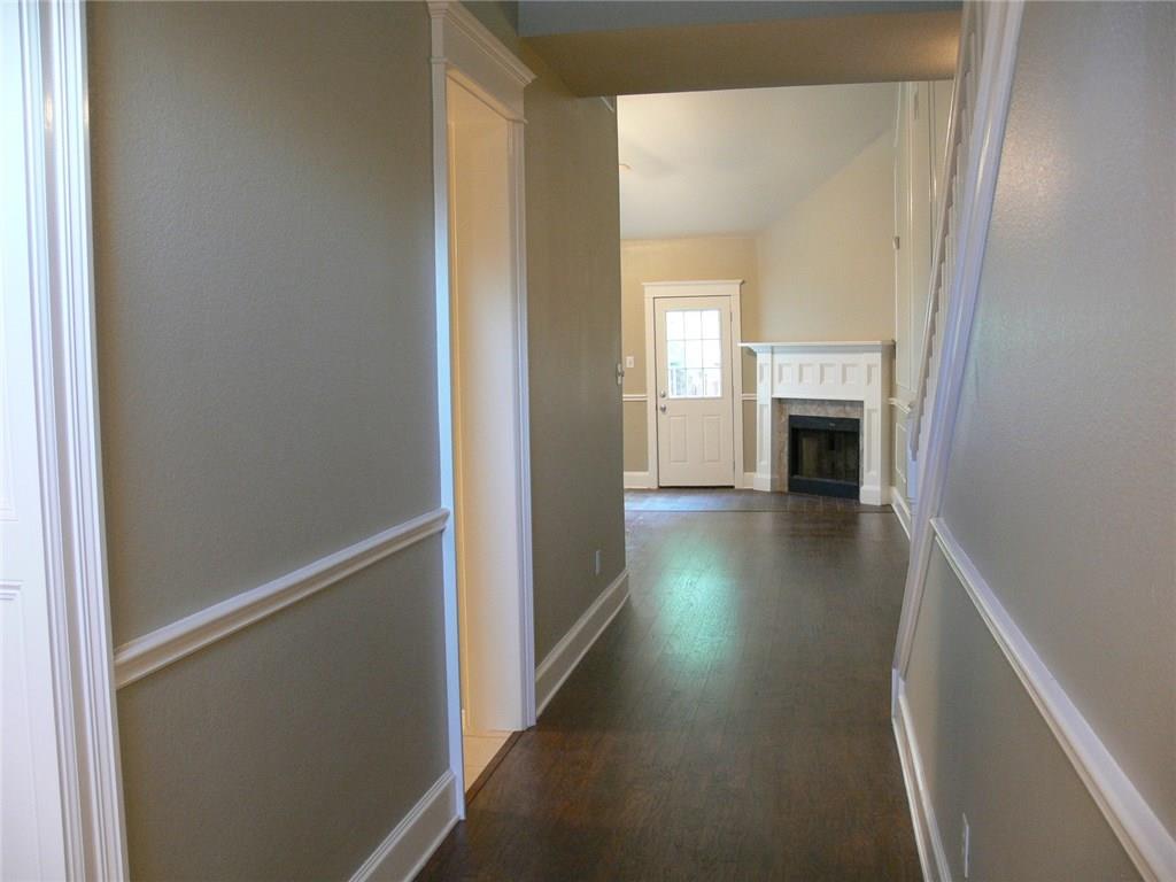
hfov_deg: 52.6
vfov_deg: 40.7
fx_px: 1189
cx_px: 588
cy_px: 441
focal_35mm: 35
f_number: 2.8
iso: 200
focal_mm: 7.4
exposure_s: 1/10
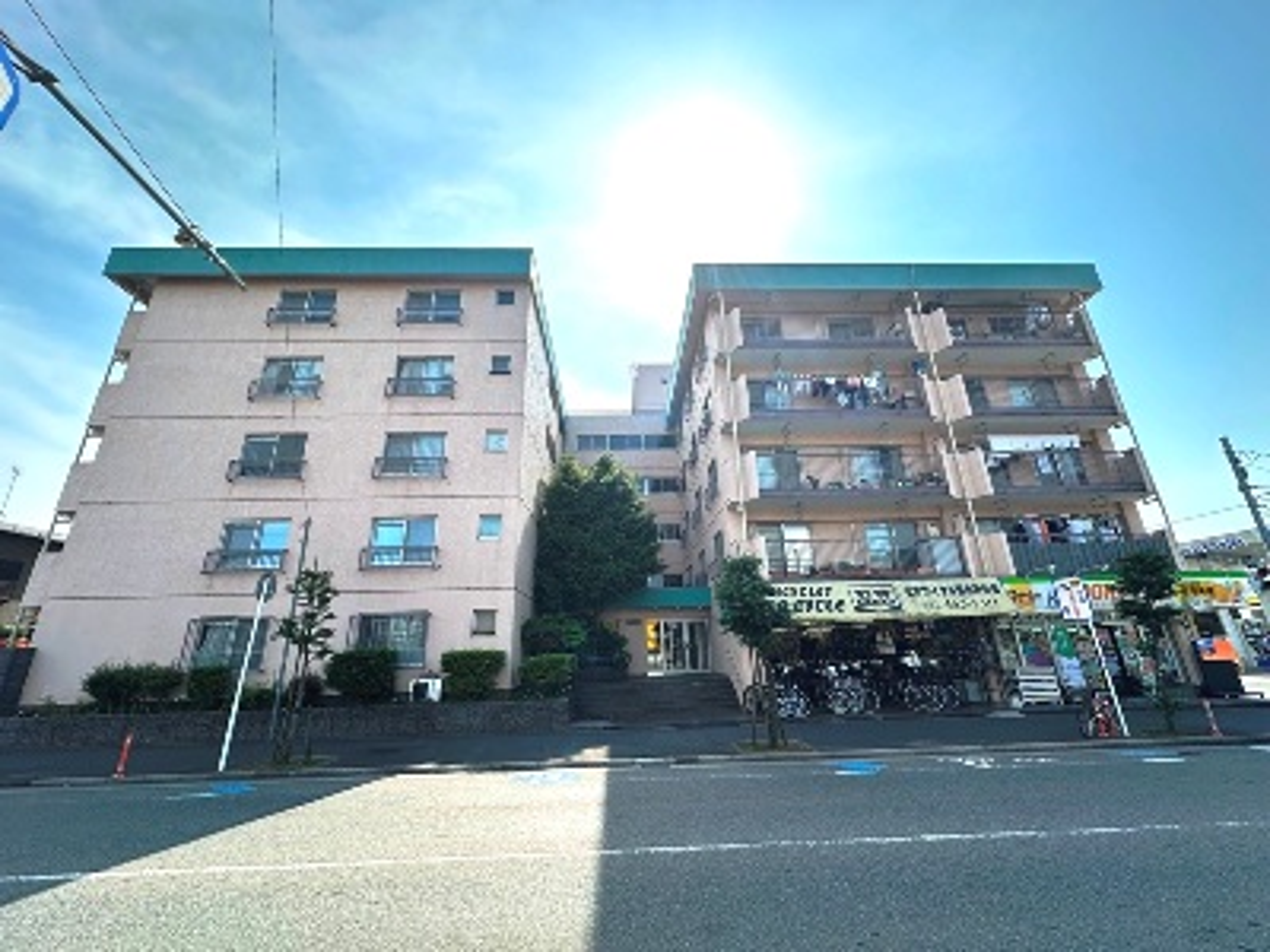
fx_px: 514
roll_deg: +1.9
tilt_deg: +18.6
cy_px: 476
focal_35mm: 14
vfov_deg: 85.7
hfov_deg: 102.1
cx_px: 635
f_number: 2.2
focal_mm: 2.22
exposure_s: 1/1182
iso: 50
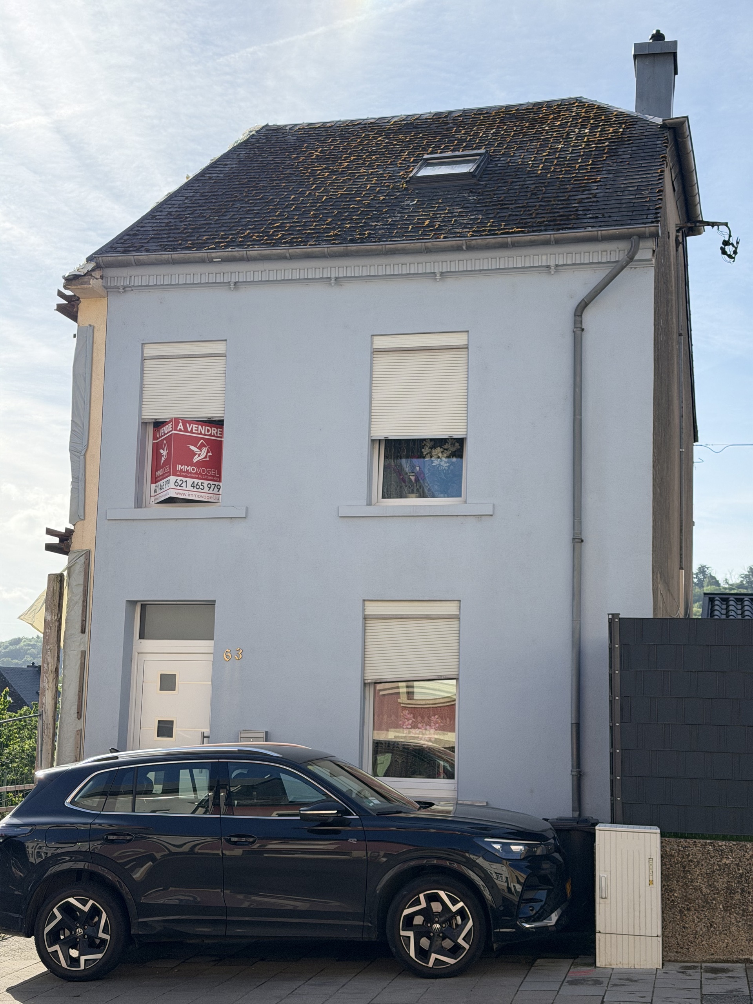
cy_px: 502
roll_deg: -1.5
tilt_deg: +8.0
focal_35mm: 48
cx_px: 376
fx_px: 1392
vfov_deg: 39.7
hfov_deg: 30.3
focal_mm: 6.76
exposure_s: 1/4329
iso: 100
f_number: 1.78
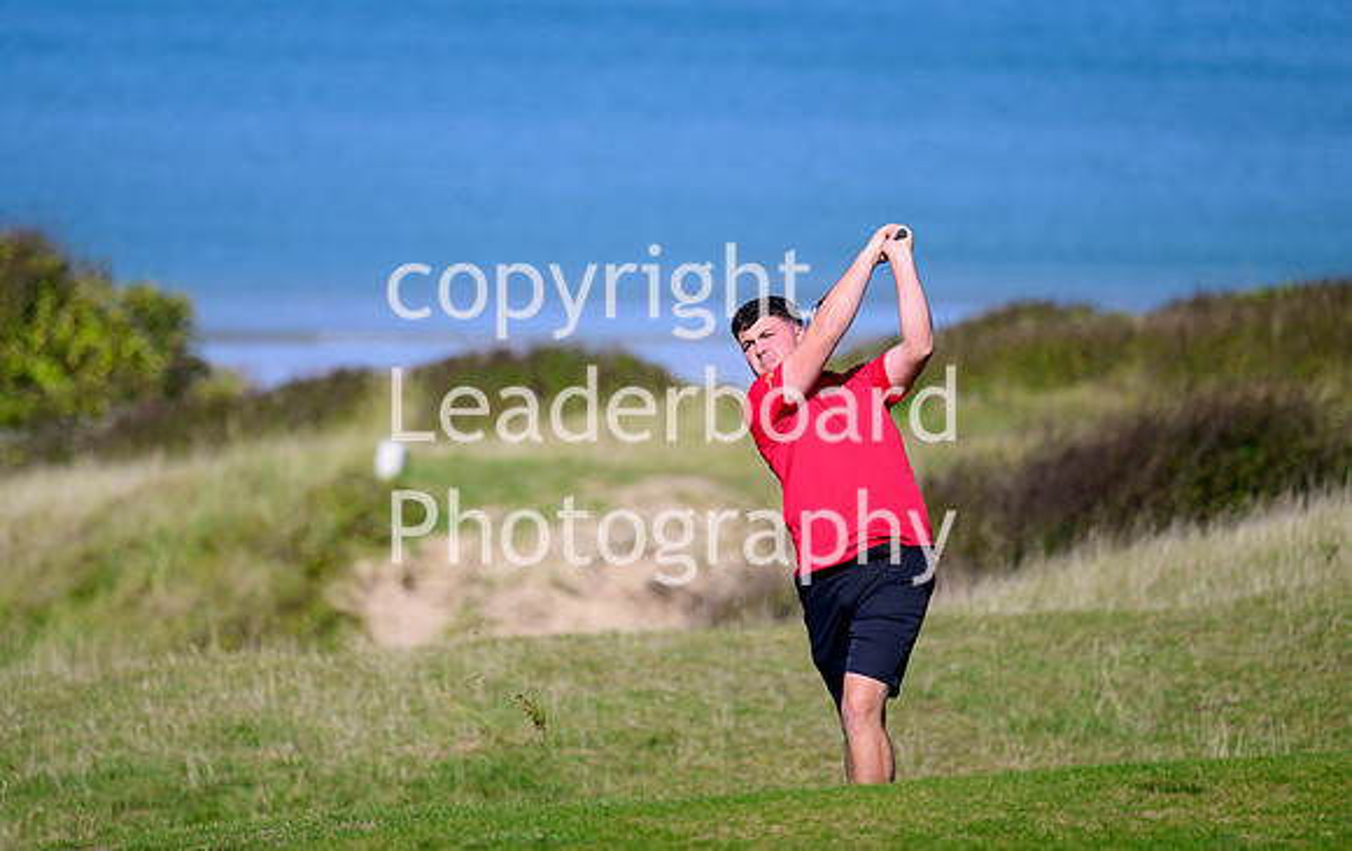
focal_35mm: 457
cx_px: 594
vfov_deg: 2.9
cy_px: 345
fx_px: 16854
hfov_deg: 4.6
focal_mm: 400
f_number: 5.6
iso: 400
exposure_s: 1/2500
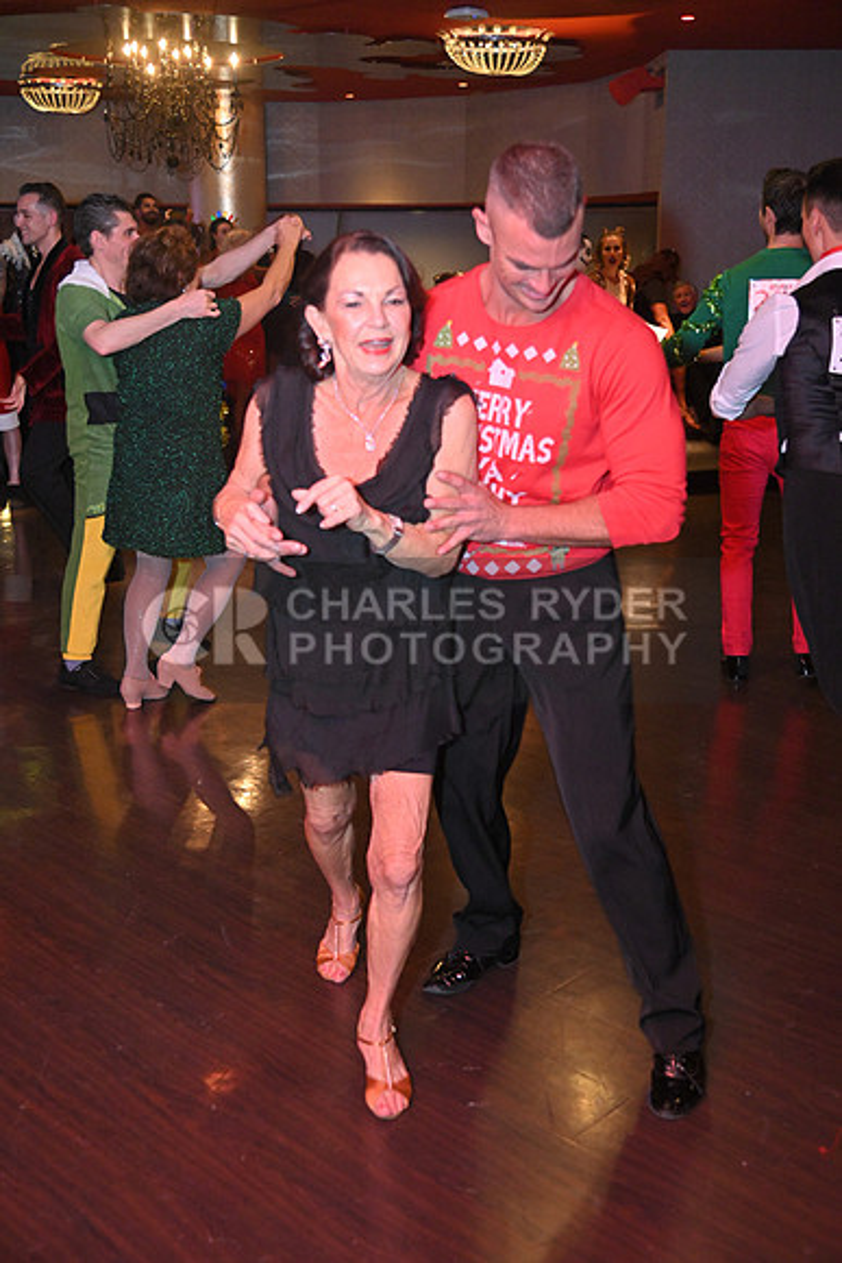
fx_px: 1332
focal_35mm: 38
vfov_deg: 50.7
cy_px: 632
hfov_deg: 35.1
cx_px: 421
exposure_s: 1/100
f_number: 4
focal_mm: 38
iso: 4000
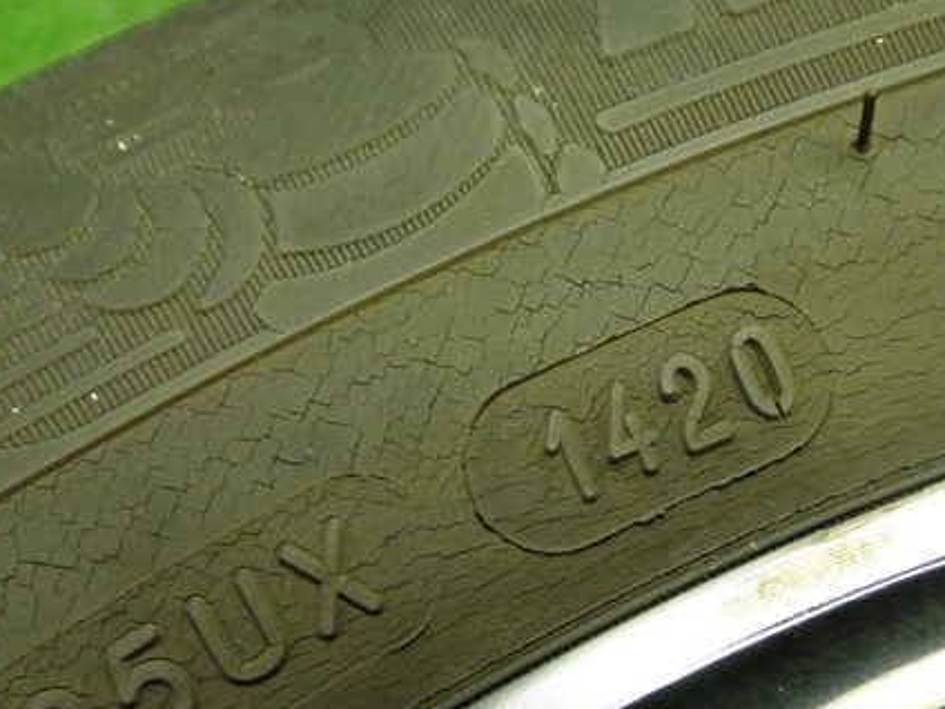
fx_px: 1392
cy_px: 372
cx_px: 571
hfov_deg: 37.3
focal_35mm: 51
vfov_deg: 28.6
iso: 500
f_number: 2.5
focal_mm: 6.37
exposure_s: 1/40
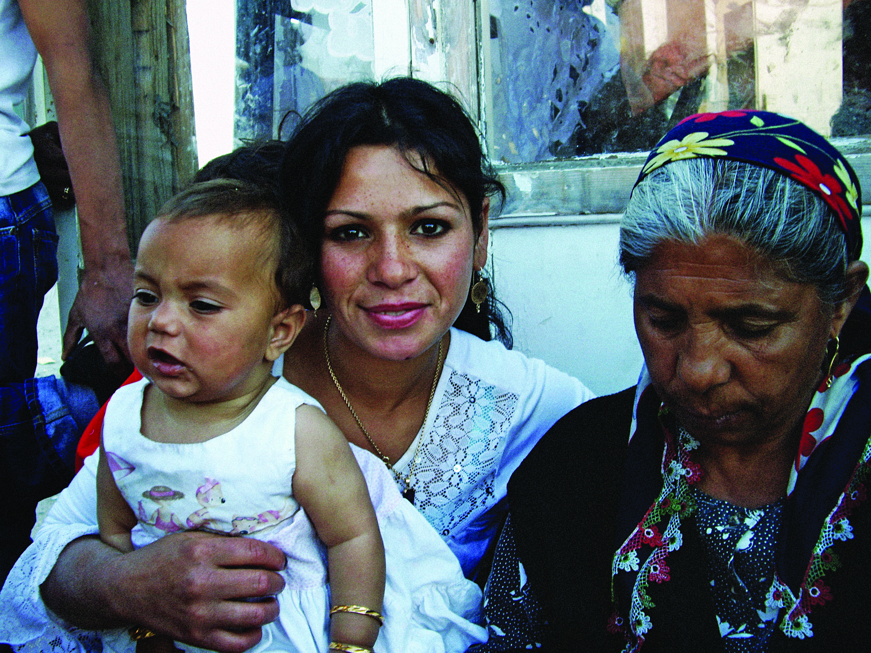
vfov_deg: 37.7
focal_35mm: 38
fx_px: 956
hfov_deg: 49.0
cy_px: 326
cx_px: 436
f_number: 2.8
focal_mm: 7.9
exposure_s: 1/160
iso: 100
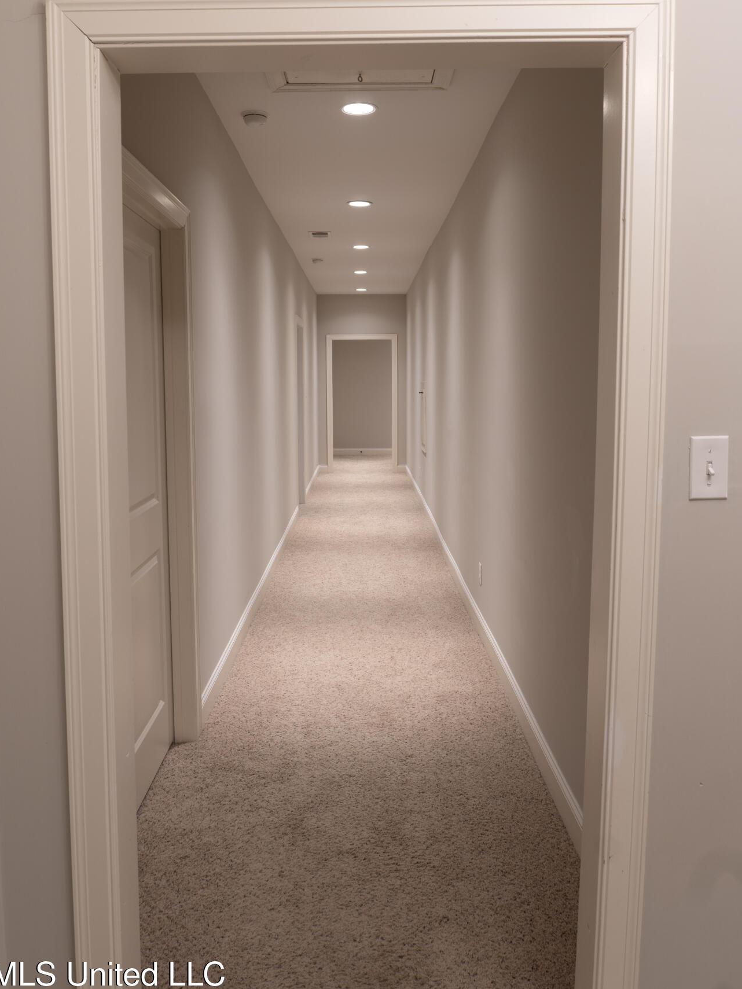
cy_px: 448
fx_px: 772
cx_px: 373
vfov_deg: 65.2
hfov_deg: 51.4
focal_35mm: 27
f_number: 8
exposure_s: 1/1.67
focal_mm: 16
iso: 100
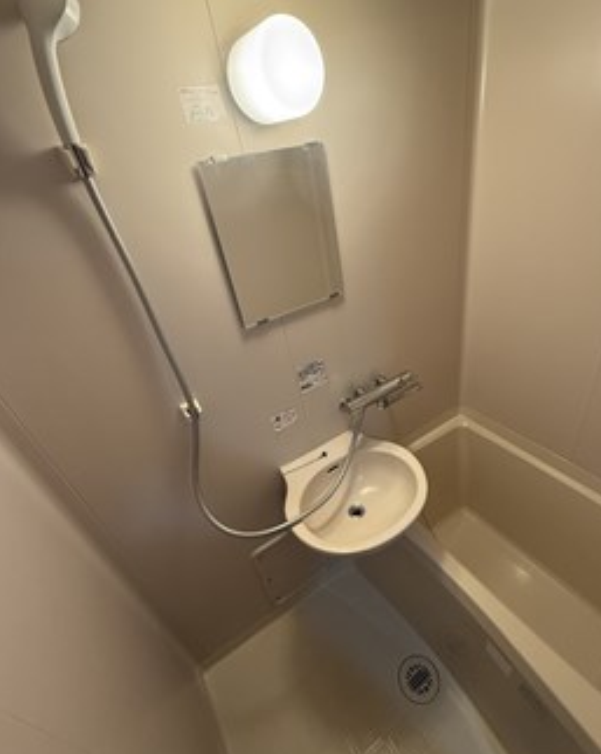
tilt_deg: -32.8
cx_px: 344
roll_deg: +8.4
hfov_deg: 76.4
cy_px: 391
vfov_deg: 89.7
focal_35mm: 17
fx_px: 379
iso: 200
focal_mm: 2.22
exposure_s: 1/50
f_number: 2.2
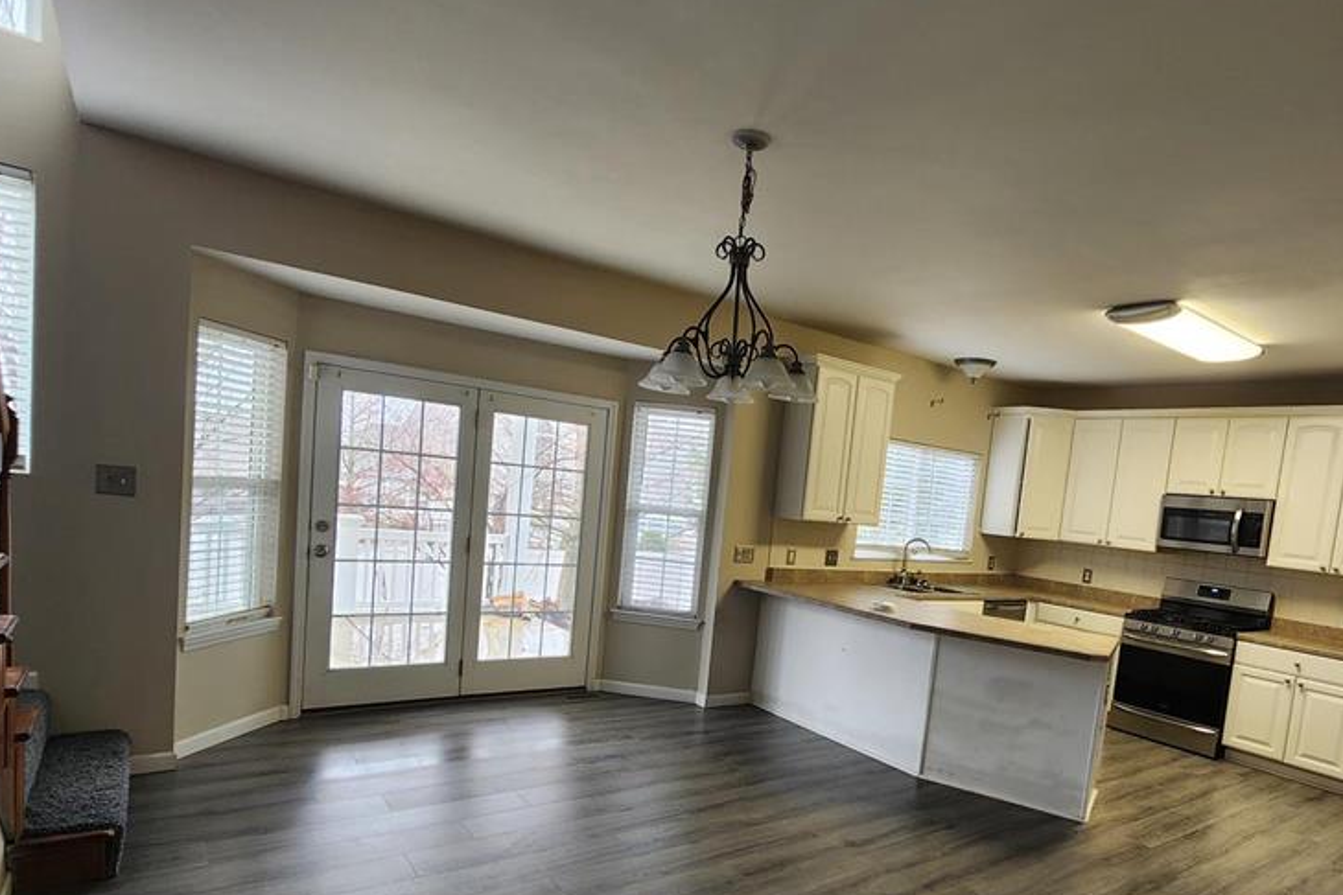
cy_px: 567
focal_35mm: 19
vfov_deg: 63.5
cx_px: 739
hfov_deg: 86.6
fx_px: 709
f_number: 2.2
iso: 125
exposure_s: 1/60
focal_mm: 2.2
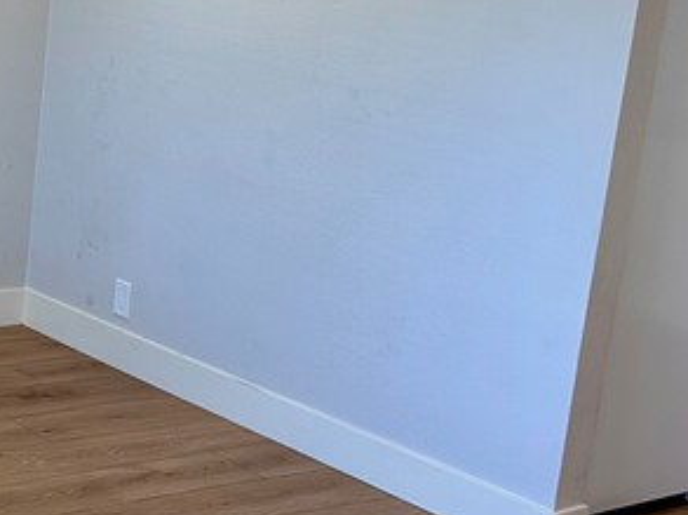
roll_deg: -3.6
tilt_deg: -12.3
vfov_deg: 17.5
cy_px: 221
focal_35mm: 84
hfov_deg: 21.6
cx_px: -136
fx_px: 1667
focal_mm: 6.86
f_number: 1.78
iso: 100
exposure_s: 1/111
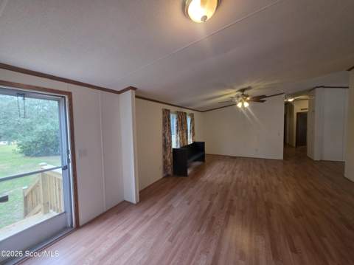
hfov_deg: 106.2
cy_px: 132
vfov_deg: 89.8
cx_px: 177
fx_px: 133
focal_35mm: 13
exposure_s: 1/120
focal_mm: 2.2
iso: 160
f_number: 1.9
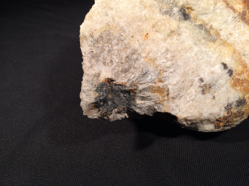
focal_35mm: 29
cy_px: 93
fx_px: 209
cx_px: 124
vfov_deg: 48.2
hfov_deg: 61.7
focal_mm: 4.15
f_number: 2.2
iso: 32
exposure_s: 1/120
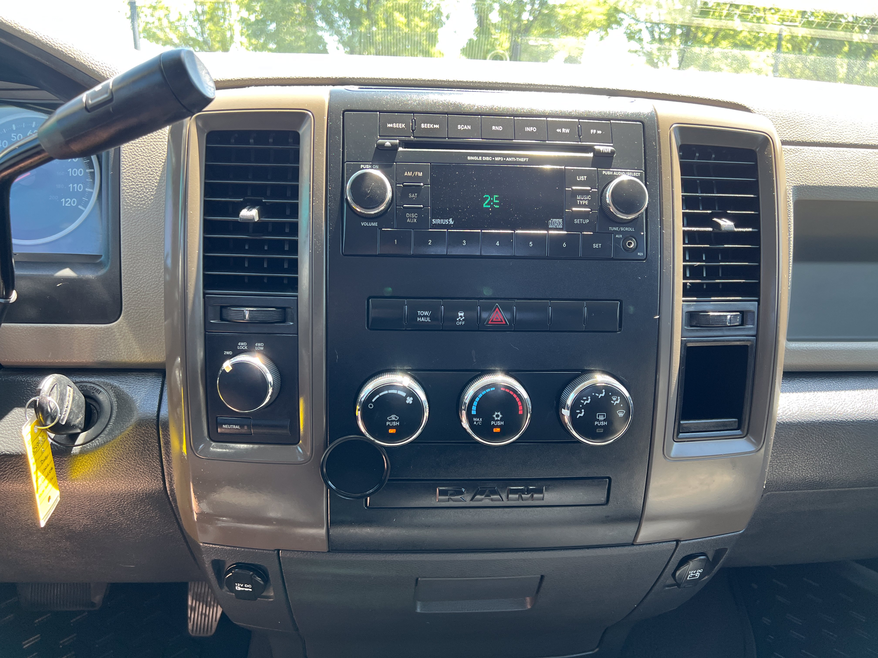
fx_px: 659
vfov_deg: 53.1
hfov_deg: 67.3
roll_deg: -0.3
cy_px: 329
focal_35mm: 26
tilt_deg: -17.9
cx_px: 439
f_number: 1.5
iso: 80
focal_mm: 5.7
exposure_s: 1/121
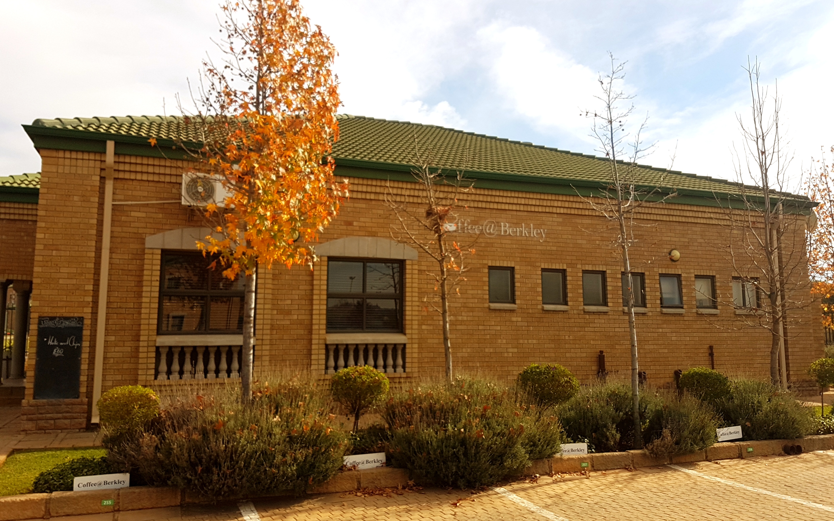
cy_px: 254
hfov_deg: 66.5
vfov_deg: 44.5
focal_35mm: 28
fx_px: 636
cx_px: 420
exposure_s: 1/1924
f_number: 1.7
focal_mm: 4.2
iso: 40
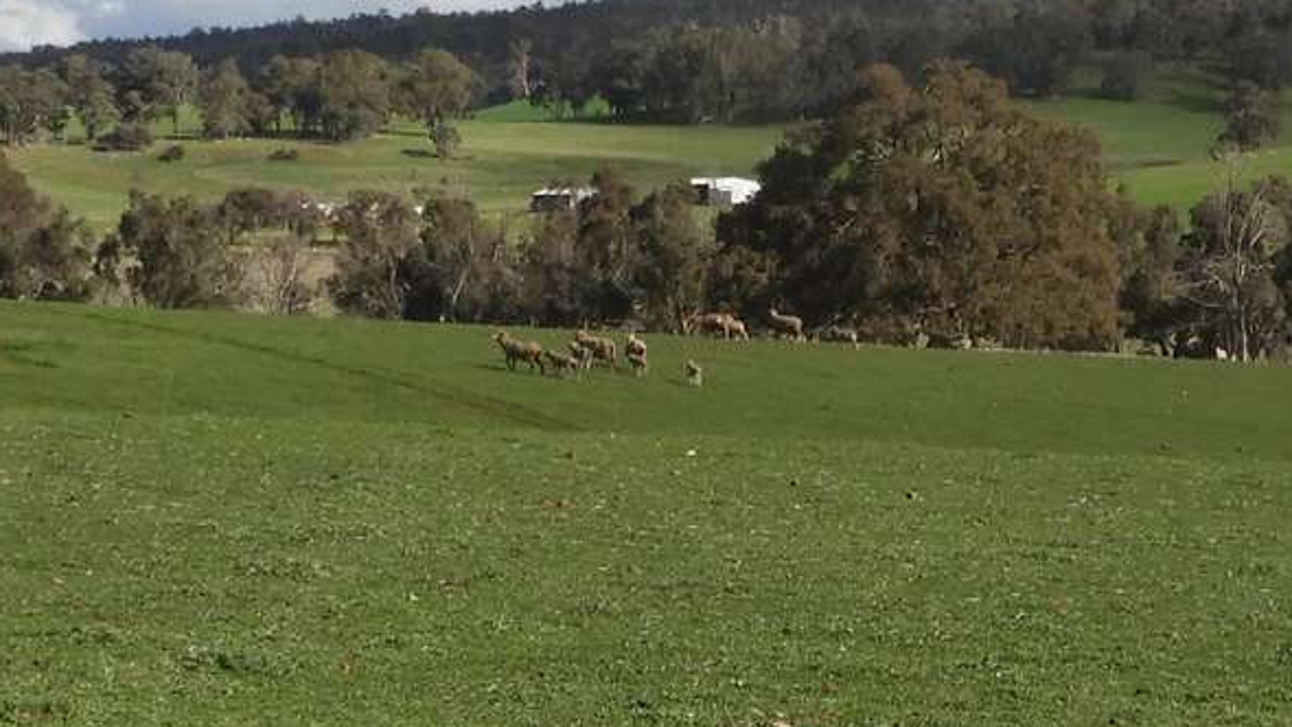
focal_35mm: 117
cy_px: 508
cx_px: 926
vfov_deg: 10.3
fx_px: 4009
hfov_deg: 18.2
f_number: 3.6
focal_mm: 5.9
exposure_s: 1/1000
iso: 100
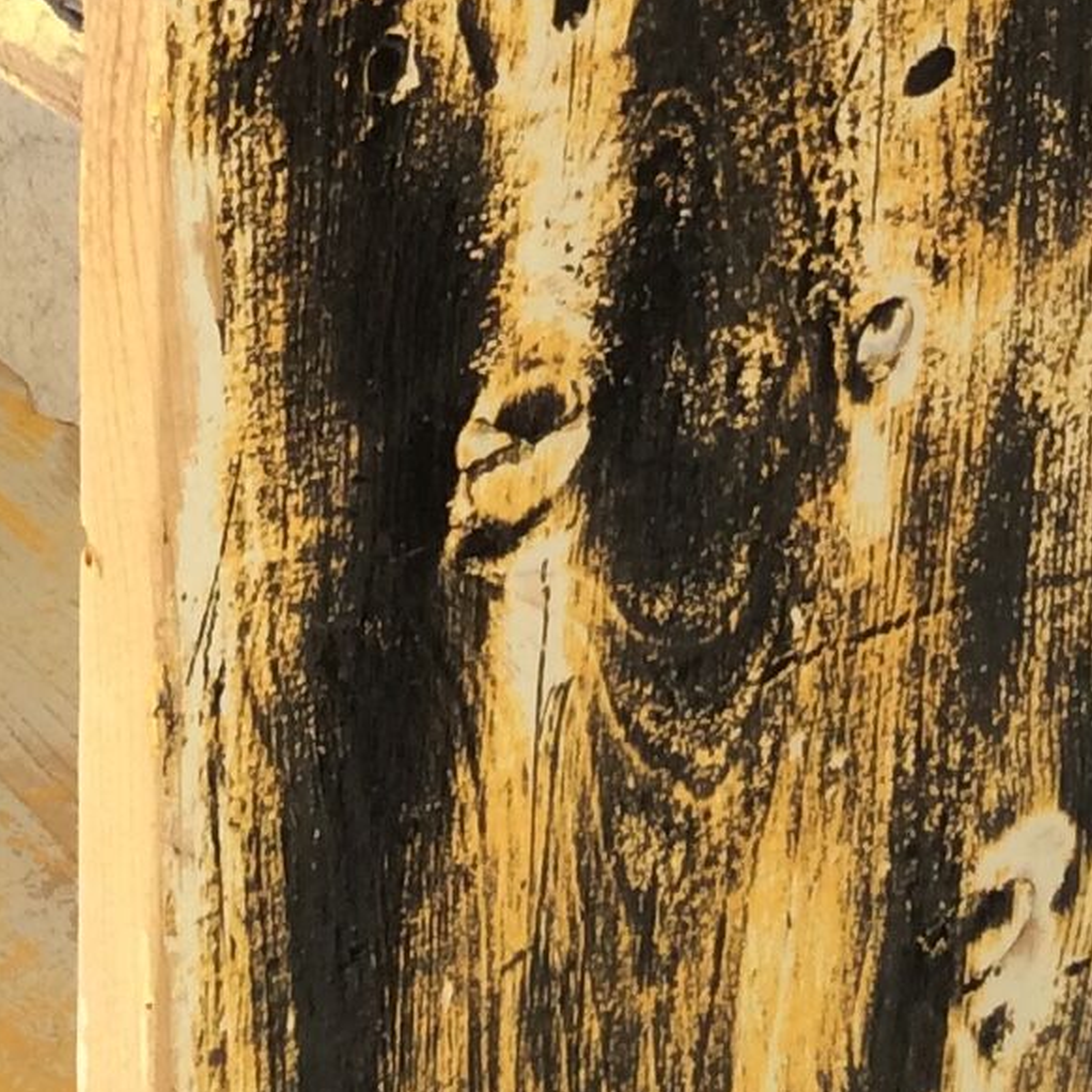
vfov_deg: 13.3
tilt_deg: -19.1
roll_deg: -3.4
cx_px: 521
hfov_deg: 13.8
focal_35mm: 126
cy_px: -400
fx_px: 4497
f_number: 2.4
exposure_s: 1/545
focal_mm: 3.3
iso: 32
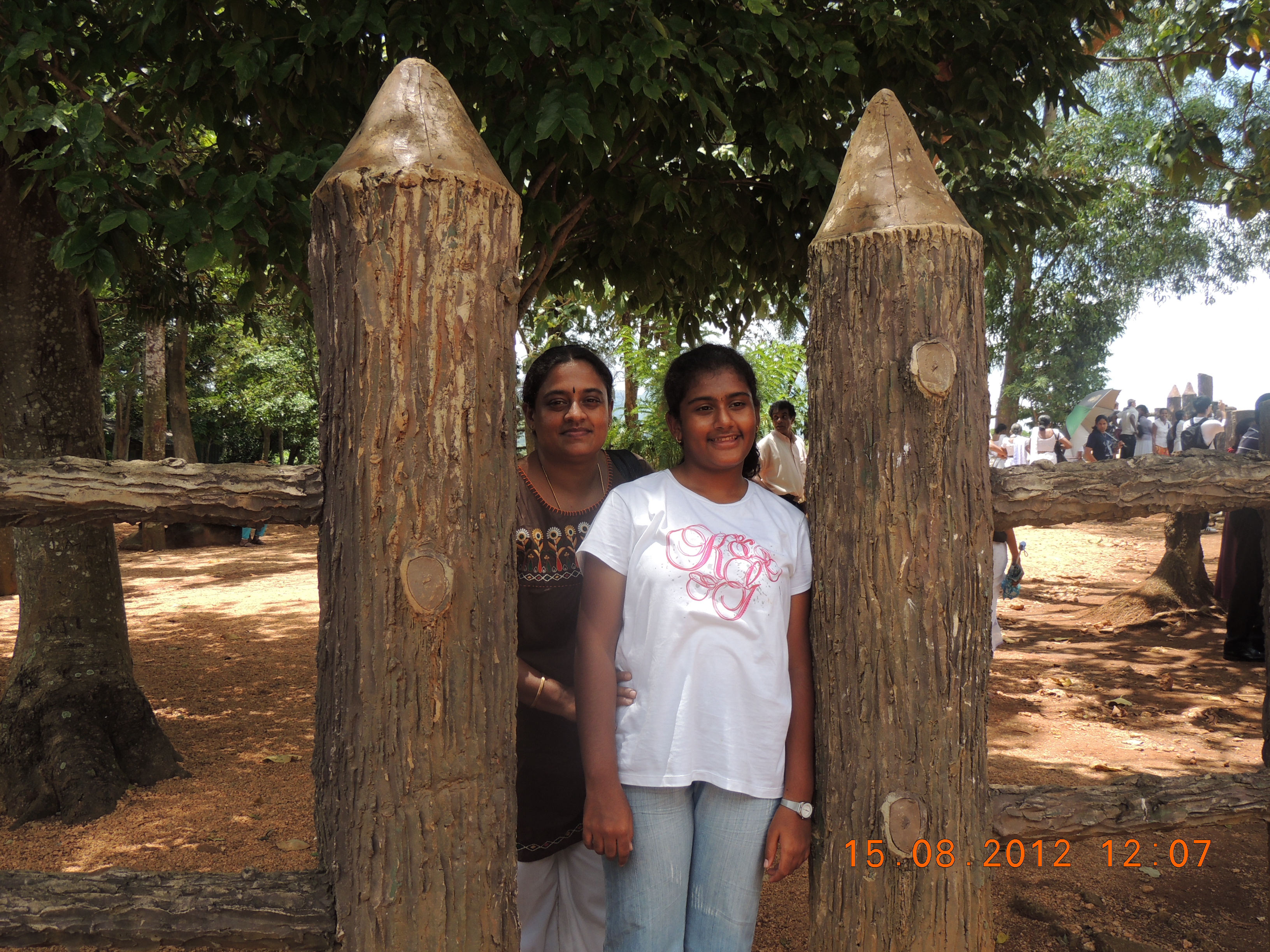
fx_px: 1284
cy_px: 476
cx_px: 635
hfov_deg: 52.6
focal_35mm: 35
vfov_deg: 40.7
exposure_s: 1/400
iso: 100
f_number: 3.3
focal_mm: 6.2
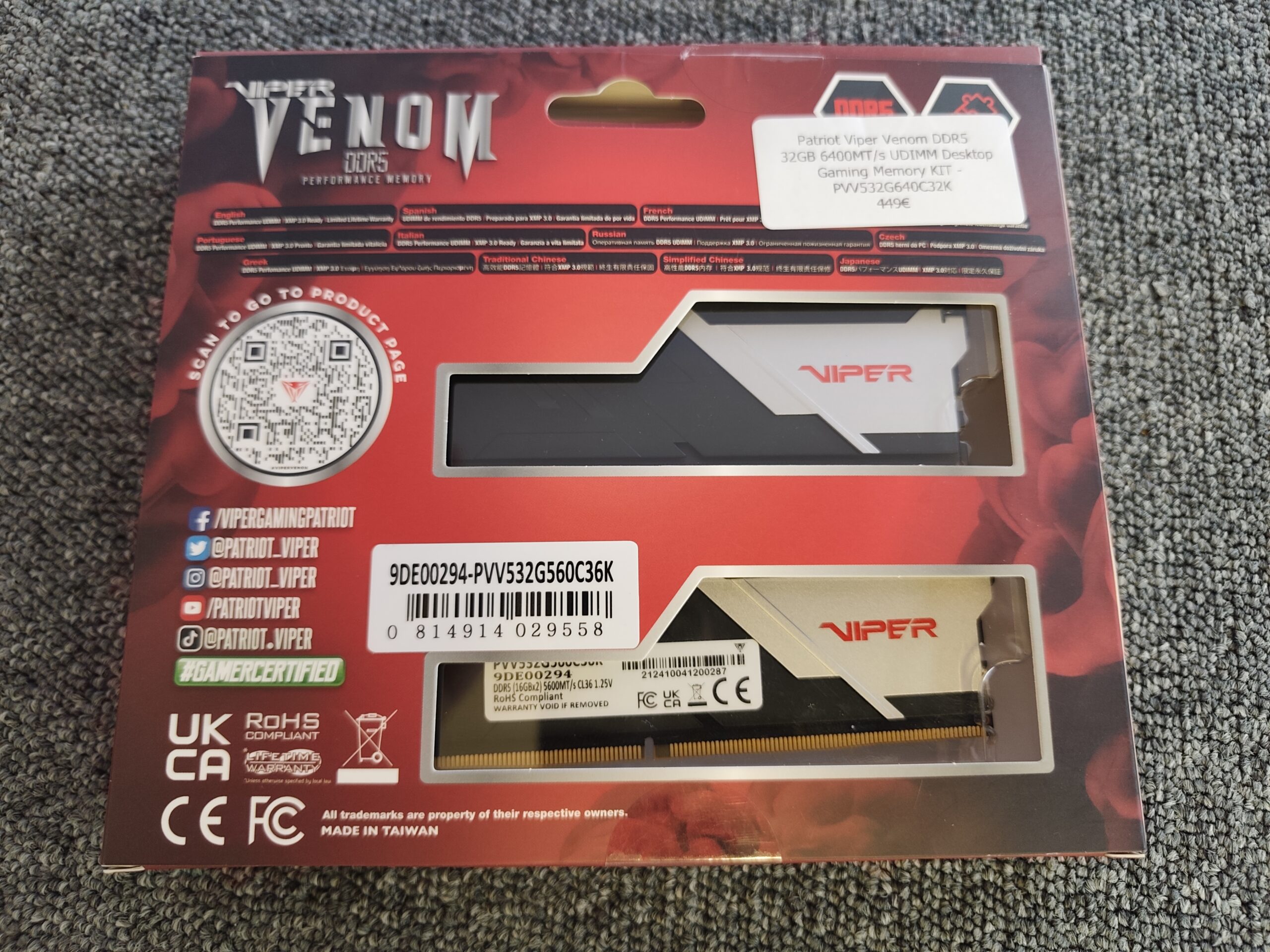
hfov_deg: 73.9
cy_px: 476
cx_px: 635
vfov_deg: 58.9
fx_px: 844
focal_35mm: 23
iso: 1000
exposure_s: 1/33.3
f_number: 1.7
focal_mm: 6.07
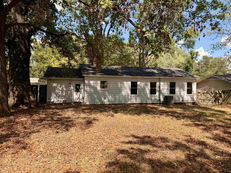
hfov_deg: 71.6
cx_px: 116
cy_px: 86
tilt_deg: -1.1
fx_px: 160
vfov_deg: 56.8
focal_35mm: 24
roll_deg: -0.2
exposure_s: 1/2232
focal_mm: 6.76
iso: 80
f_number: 1.78
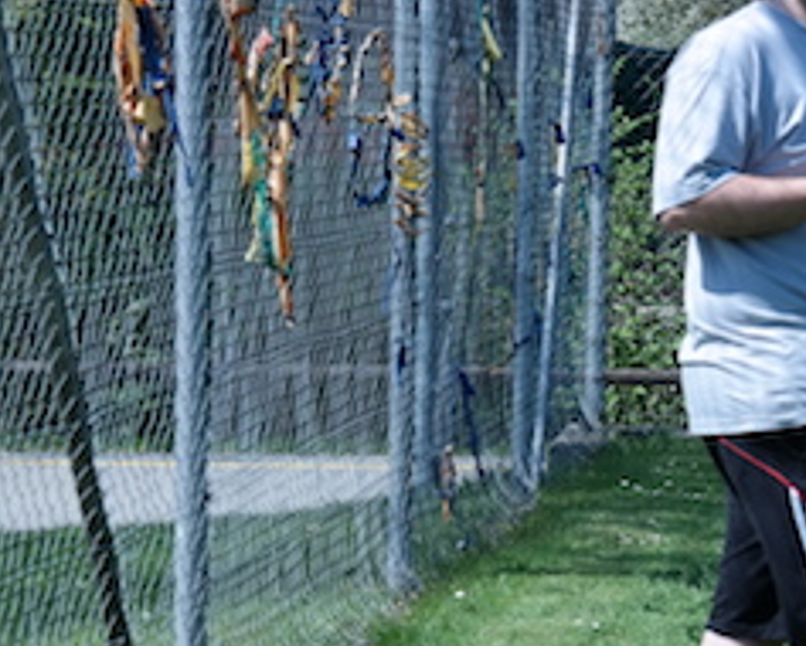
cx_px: 945
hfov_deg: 10.8
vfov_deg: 8.8
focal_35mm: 175
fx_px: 4178
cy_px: 382
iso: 100
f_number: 6.3
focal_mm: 45
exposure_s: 1/250
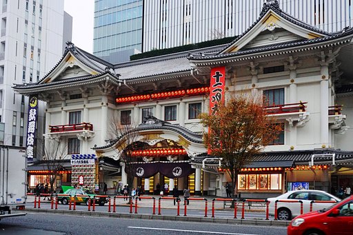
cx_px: 176
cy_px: 118
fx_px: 338
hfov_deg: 55.1
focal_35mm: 34
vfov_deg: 38.3
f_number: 8
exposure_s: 1/200
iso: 4000
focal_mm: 23
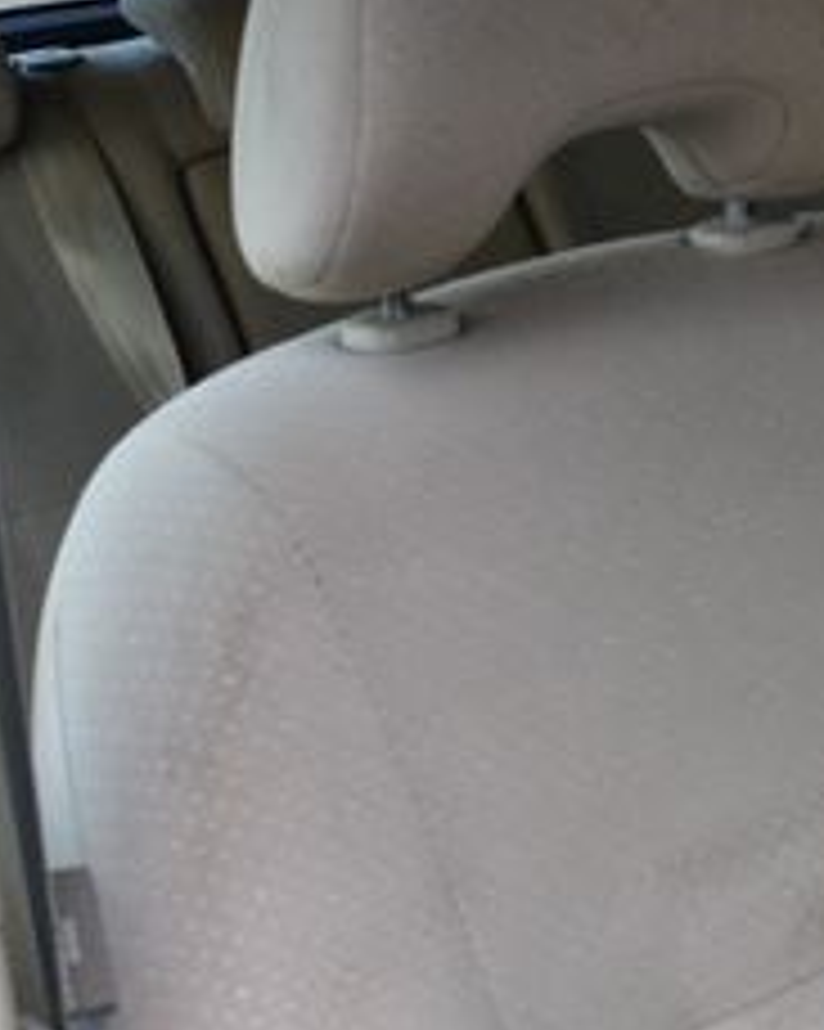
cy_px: 198
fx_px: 2755
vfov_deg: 20.9
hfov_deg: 15.6
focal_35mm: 90
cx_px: 1252
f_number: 9
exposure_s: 1/100
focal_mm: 23
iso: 400
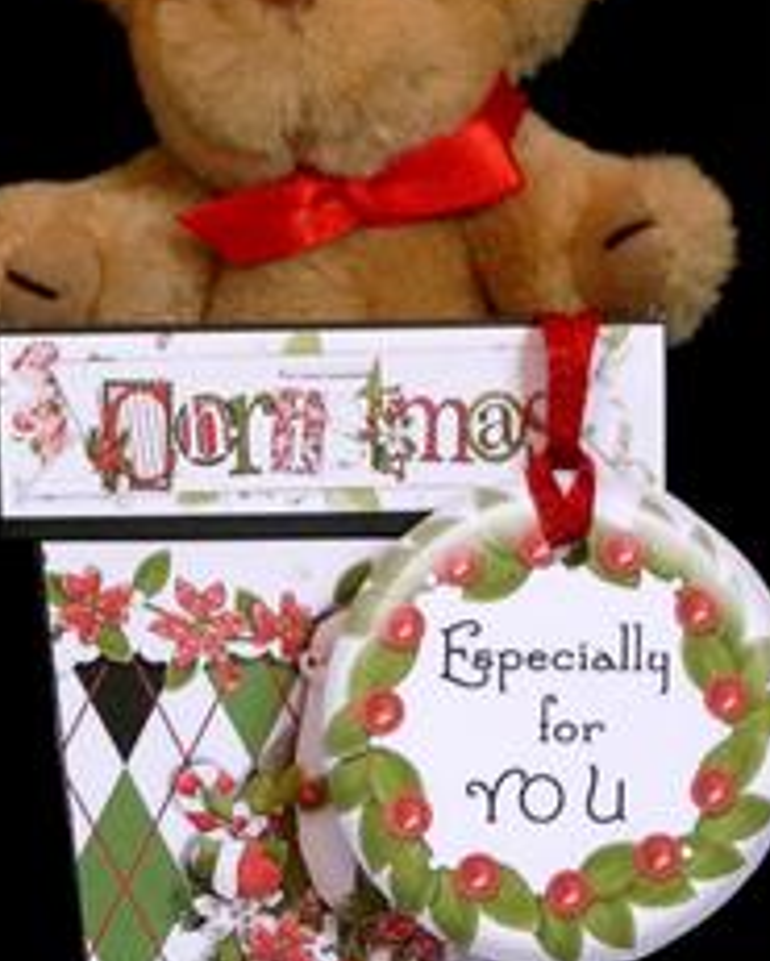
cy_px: 670
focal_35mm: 168
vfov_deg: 11.5
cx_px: 383
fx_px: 4783
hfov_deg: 9.2
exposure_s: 1/10
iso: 400
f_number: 4.2
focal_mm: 13.7
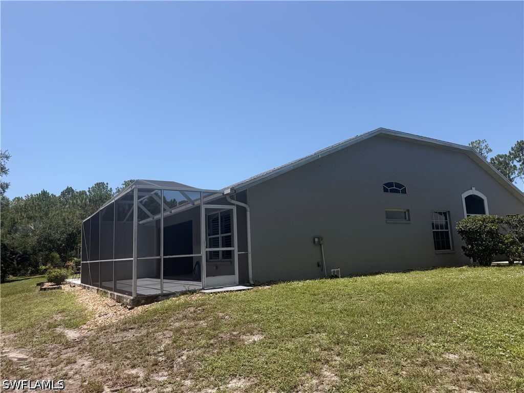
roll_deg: +3.1
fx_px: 363
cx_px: 262
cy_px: 196
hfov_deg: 71.6
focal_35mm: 24
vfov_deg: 56.8
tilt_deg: +8.9
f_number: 1.78
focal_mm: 6.76
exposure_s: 1/4405
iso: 80
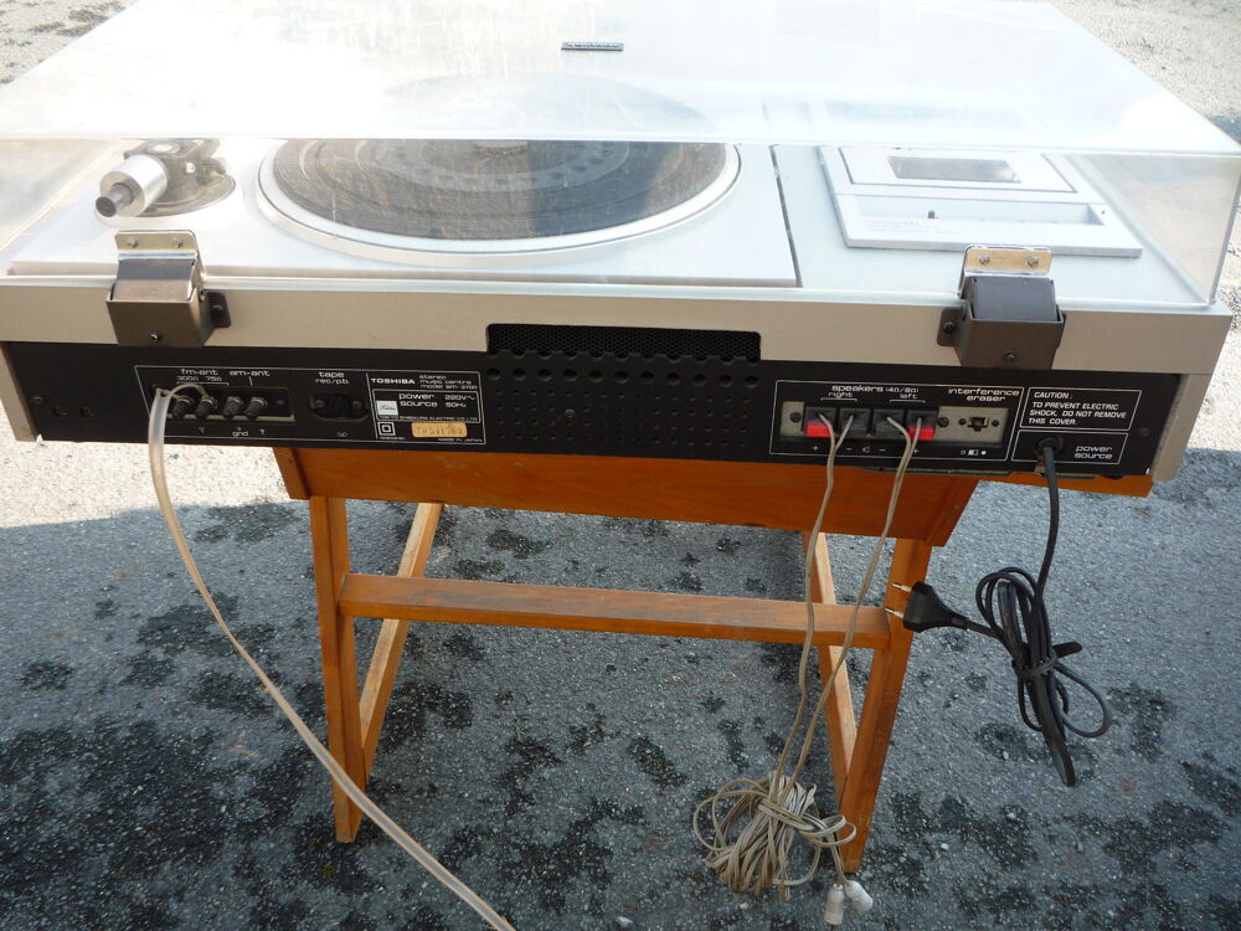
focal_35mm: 30
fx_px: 1076
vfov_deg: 46.8
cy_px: 466
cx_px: 620
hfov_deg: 60.0
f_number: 4
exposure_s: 1/100
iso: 100
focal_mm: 5.2
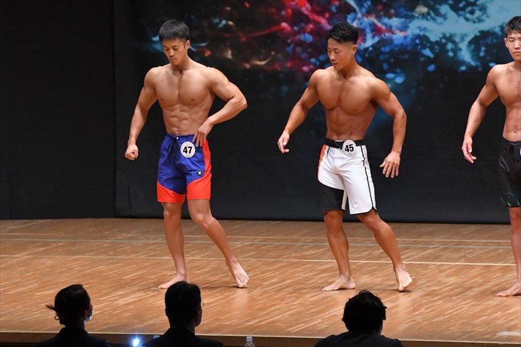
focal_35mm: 270
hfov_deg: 7.6
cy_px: 174
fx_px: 3906
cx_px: 260
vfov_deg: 5.1
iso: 8000
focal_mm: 180
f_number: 5.6
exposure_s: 1/400
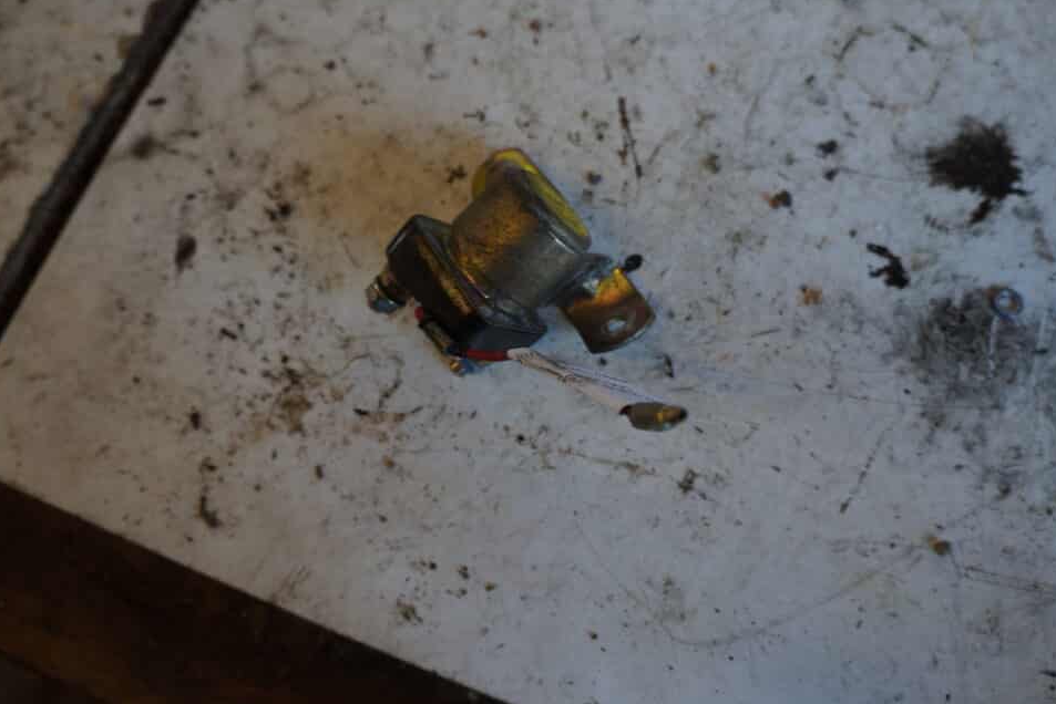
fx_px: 851
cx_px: 539
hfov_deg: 63.6
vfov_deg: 45.0
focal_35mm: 29
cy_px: 330
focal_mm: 18
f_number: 4
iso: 320
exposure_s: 1/60
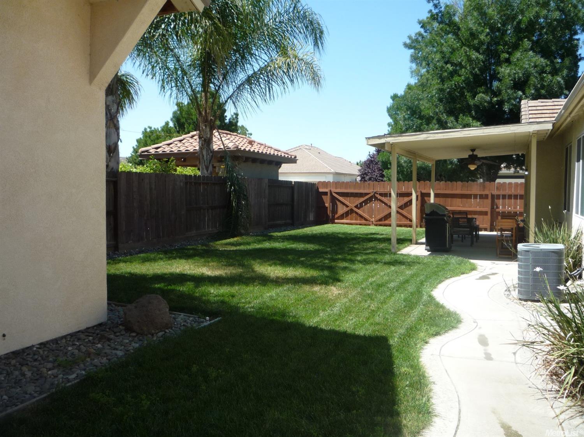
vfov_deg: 46.8
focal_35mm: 30
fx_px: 506
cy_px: 218
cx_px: 292
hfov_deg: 60.0
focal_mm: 5.2
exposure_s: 1/400
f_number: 4
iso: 100
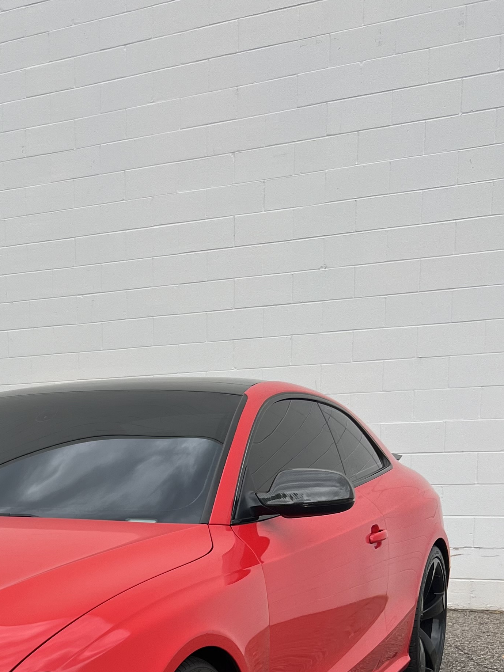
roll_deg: +1.9
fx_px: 1107
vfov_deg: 31.4
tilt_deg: -9.6
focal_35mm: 57
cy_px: 663
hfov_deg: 24.4
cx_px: -11
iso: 50
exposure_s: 1/436
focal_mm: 5.7
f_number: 1.5
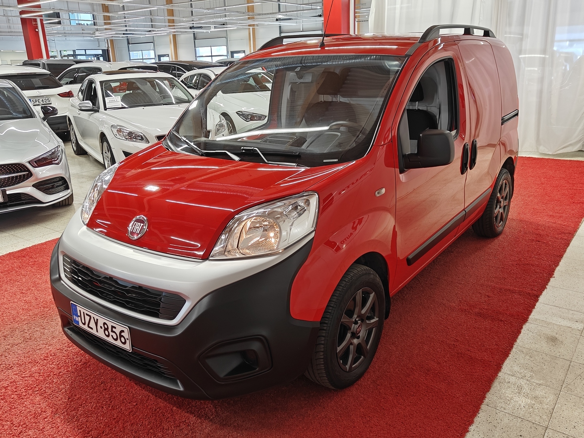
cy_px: 219
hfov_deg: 60.0
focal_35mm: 30
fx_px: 506
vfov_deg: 46.8
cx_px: 292
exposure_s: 1/51
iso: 64
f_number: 1.8
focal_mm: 5.59
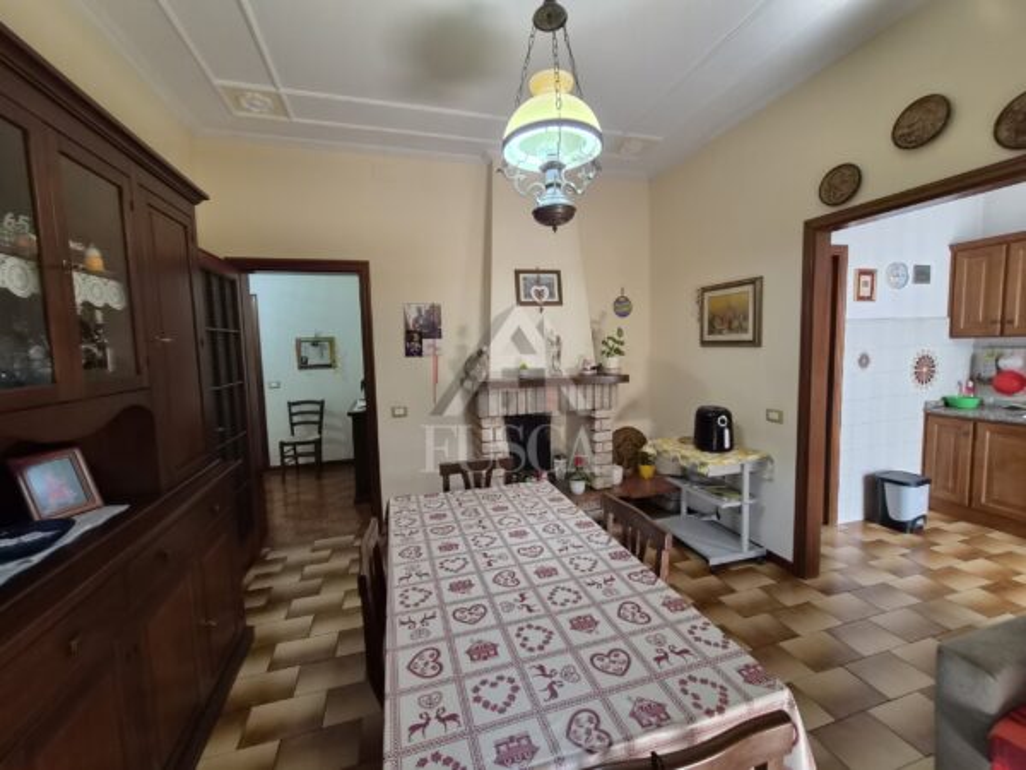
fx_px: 385
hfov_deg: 106.2
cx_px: 513
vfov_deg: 89.9
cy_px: 385
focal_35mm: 13
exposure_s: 1/50
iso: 250
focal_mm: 2.2
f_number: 2.2
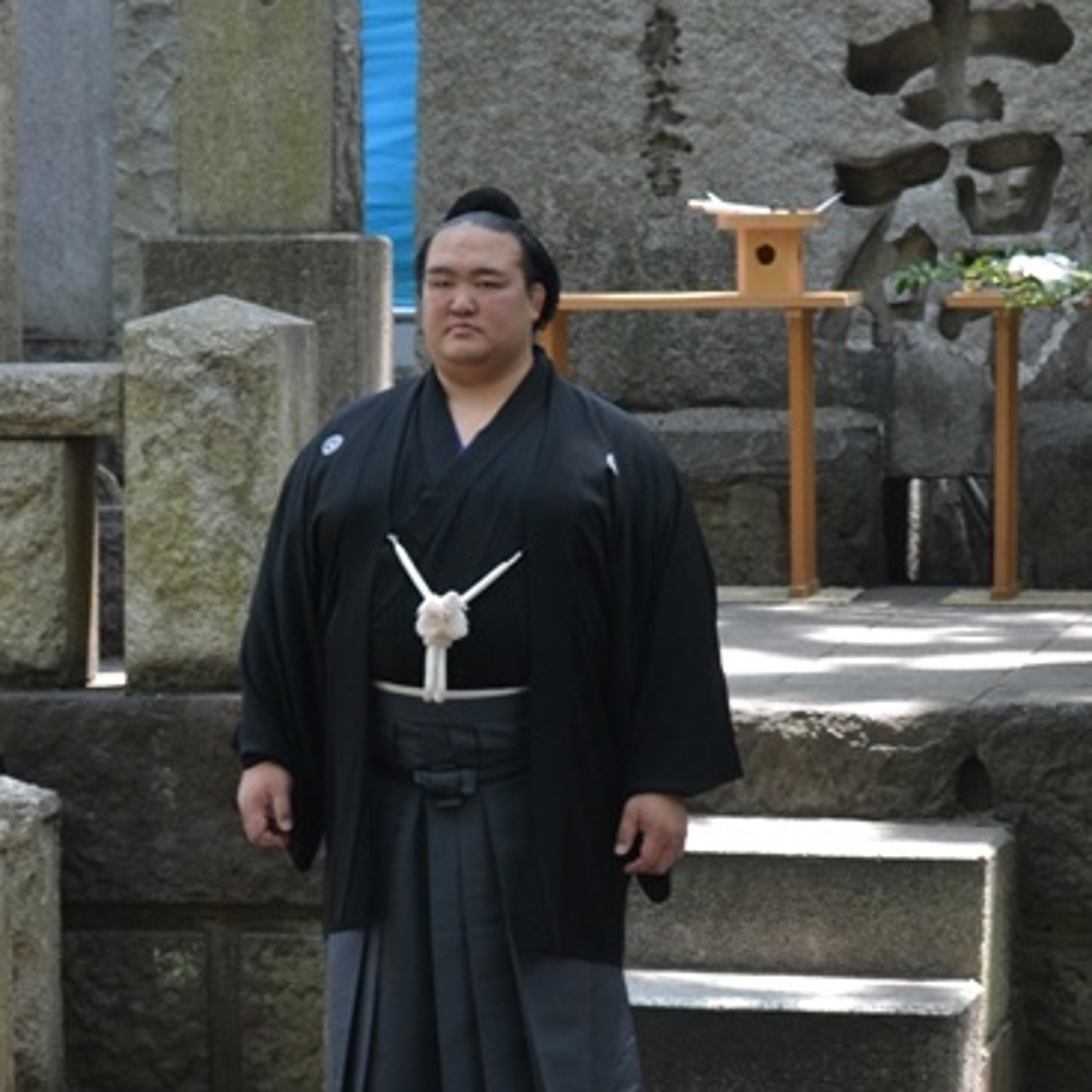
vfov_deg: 11.4
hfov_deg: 11.4
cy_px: 696
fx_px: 5458
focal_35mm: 153
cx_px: 451
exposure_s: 1/125
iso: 360
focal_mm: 55
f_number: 5.6
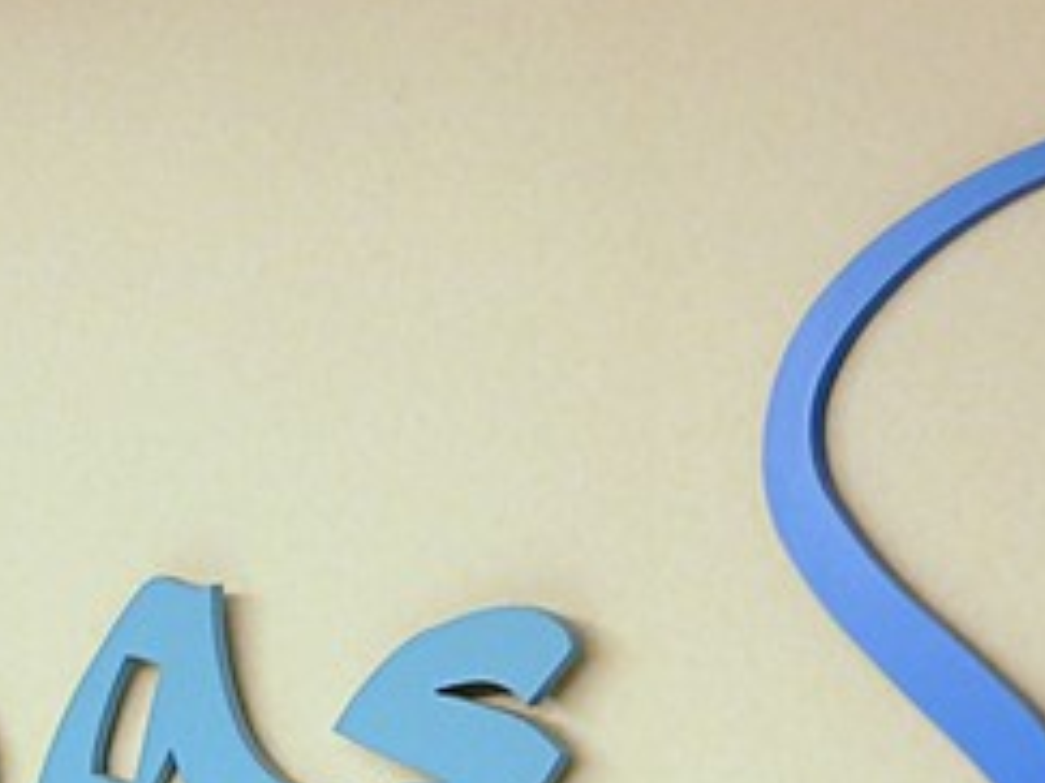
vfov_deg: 7.1
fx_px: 6216
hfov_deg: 9.5
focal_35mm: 206
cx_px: -202
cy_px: 1211
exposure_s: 1/80
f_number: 1.8
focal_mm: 25
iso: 200
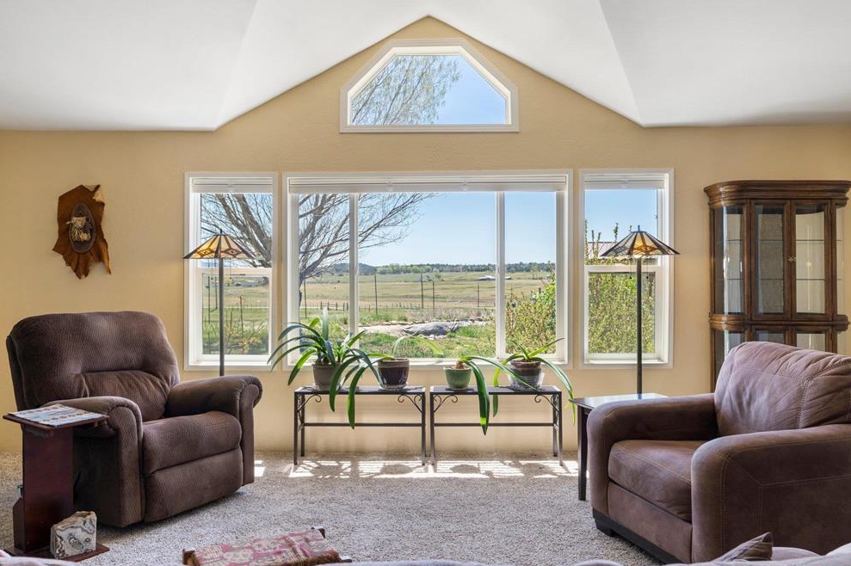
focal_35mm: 29
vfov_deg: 44.9
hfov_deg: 63.7
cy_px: 285
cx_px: 425
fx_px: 685
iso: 400
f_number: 8
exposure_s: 1/90
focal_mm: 28
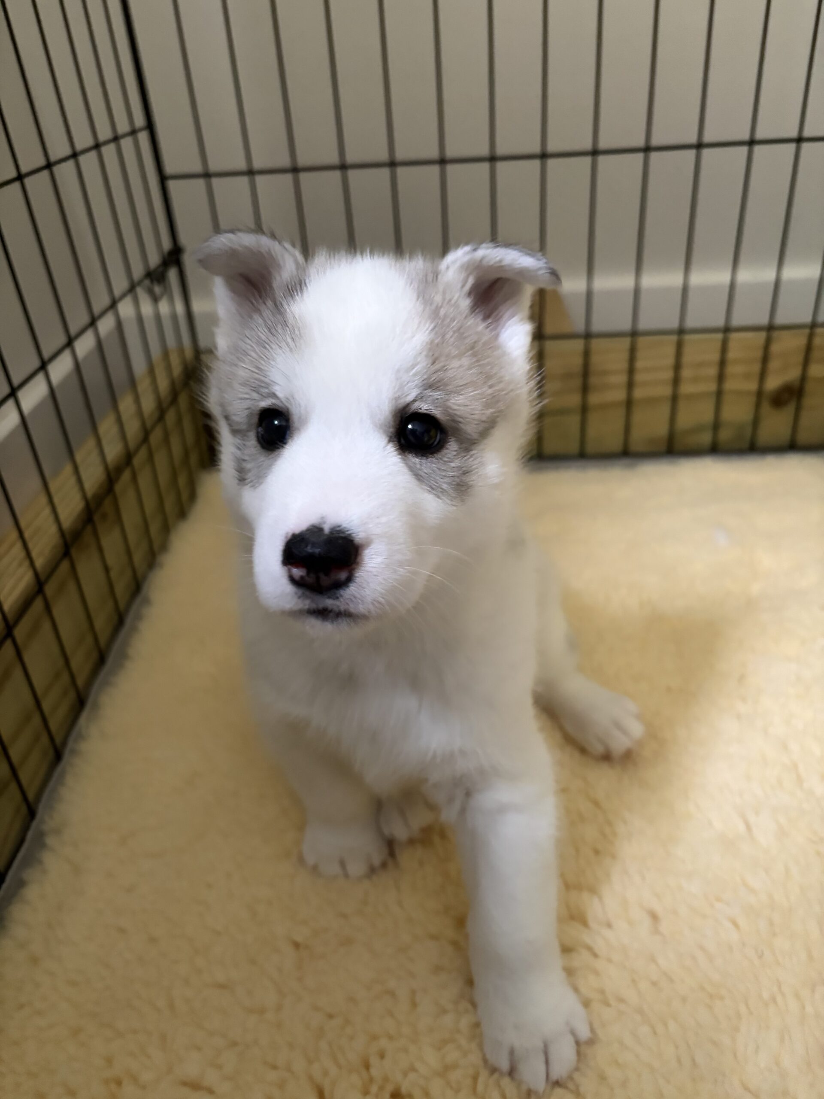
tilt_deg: -31.2
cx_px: 412
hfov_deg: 53.1
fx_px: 825
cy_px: 550
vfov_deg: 67.3
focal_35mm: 26
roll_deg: +4.2
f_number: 1.6
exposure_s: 1/40
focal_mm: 5.96
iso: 640
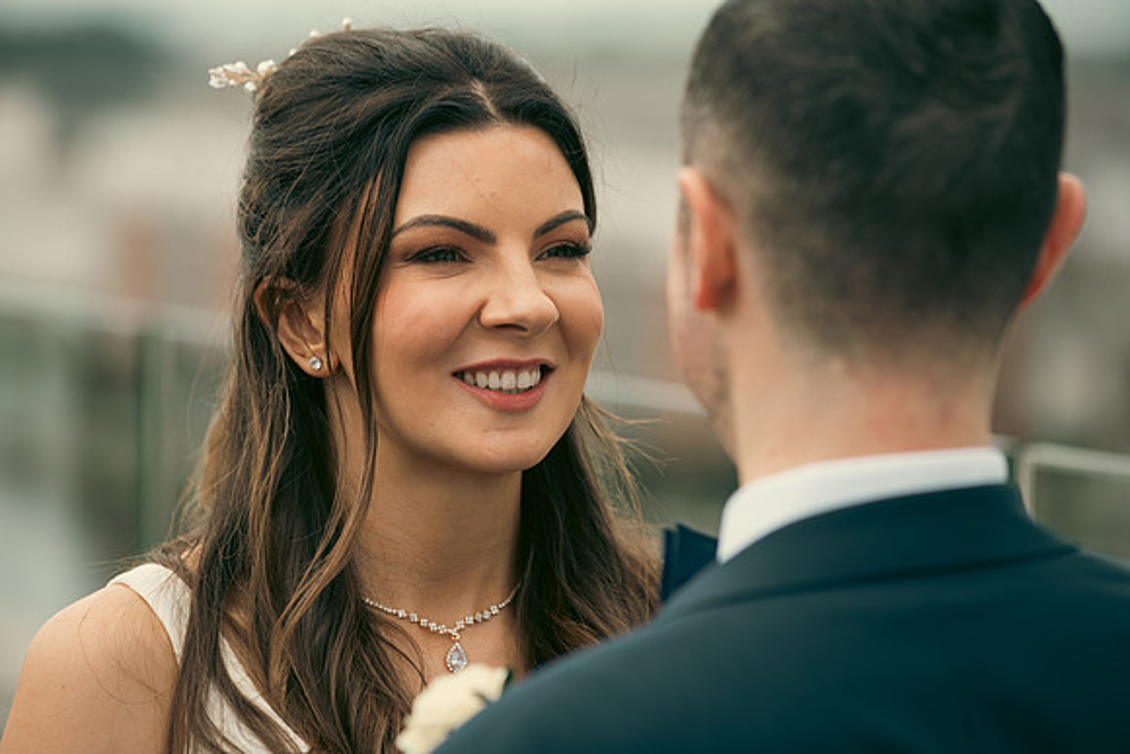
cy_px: 377
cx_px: 565
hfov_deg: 13.2
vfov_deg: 8.9
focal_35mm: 155
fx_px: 4866
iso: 160
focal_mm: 155
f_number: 3.5
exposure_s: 1/250
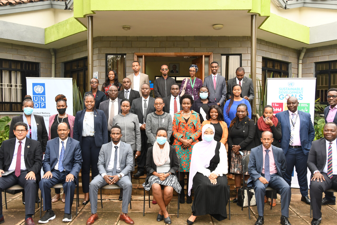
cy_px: 112
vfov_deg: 34.2
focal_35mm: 39
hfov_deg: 49.6
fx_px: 365
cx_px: 168
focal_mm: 26
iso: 400
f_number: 5.6
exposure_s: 1/125
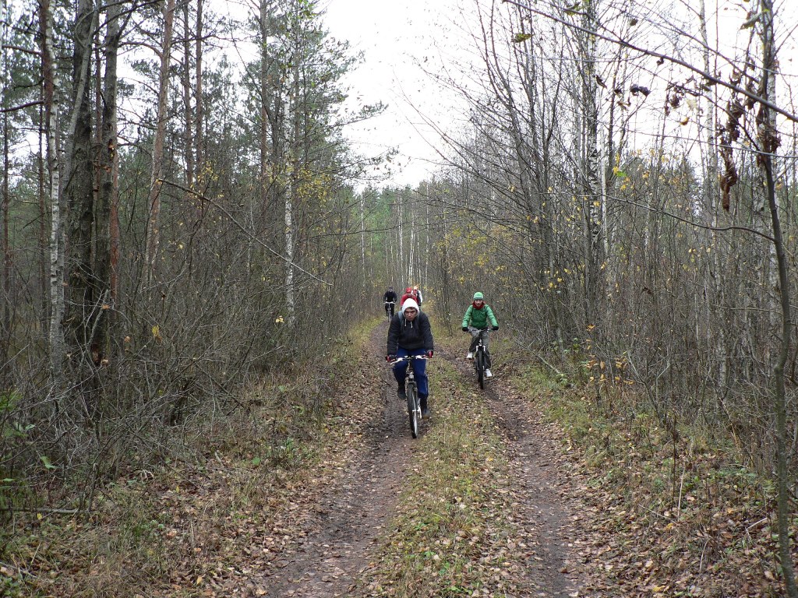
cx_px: 399
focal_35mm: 36
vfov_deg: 39.7
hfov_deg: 51.4
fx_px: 830
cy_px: 299
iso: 80
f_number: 2.8
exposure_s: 1/30
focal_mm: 6
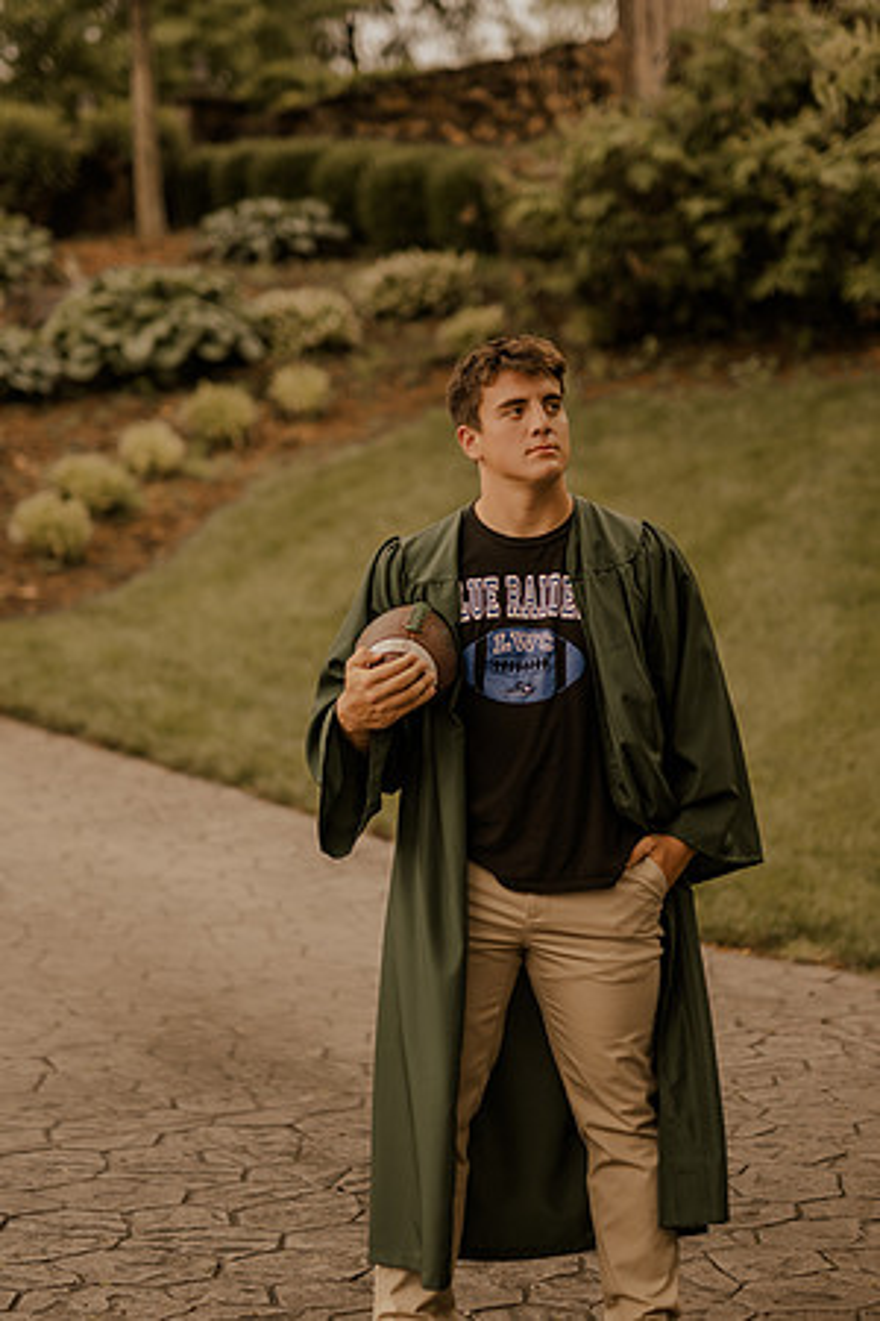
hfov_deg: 18.2
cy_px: 660
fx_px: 2750
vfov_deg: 27.0
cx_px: 440
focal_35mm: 75
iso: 64
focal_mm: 50
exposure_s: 1/640
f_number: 1.8
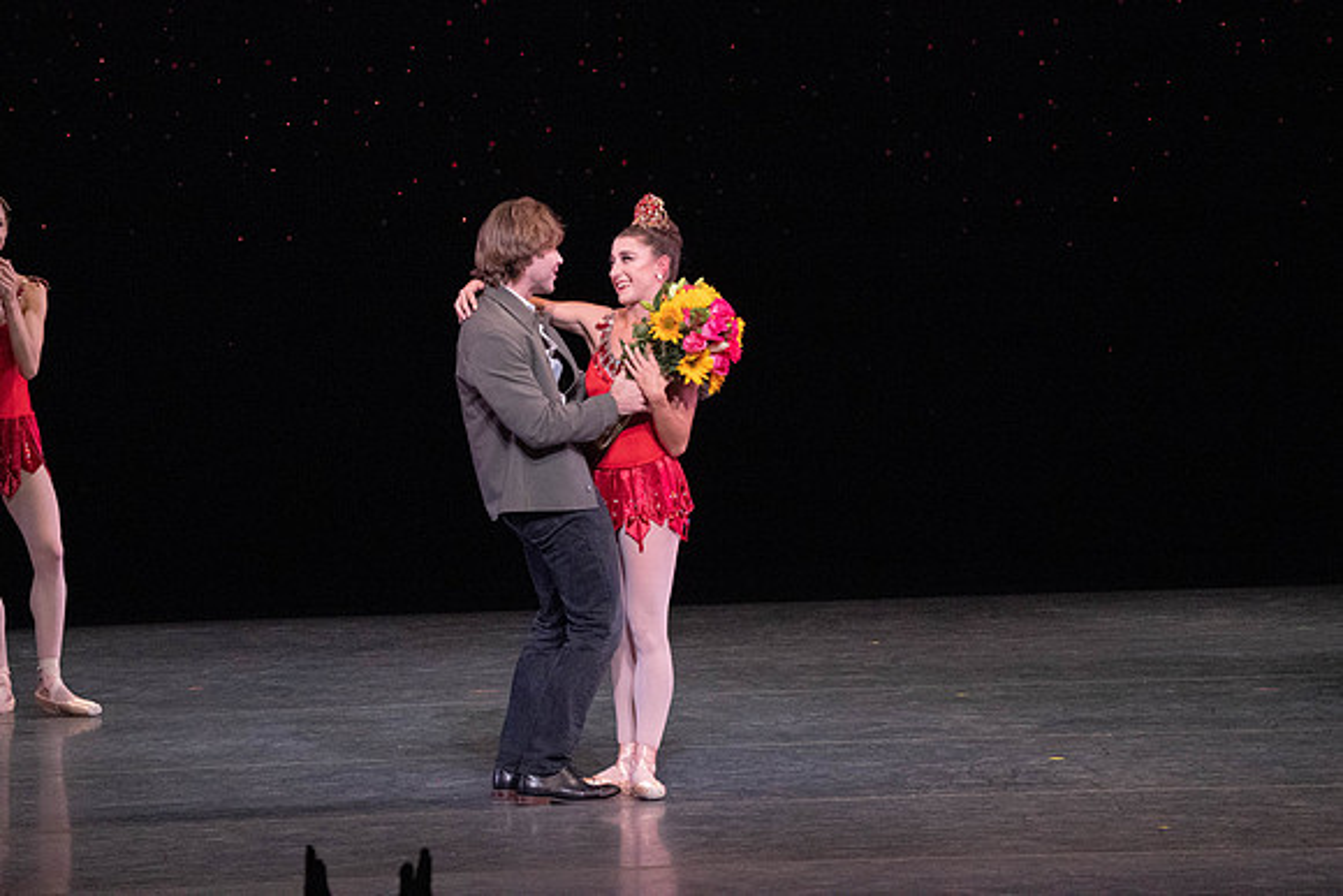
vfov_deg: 3.7
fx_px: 13806
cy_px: 448
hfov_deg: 5.6
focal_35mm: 370
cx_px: 672
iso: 16000
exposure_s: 1/500
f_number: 13
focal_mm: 370
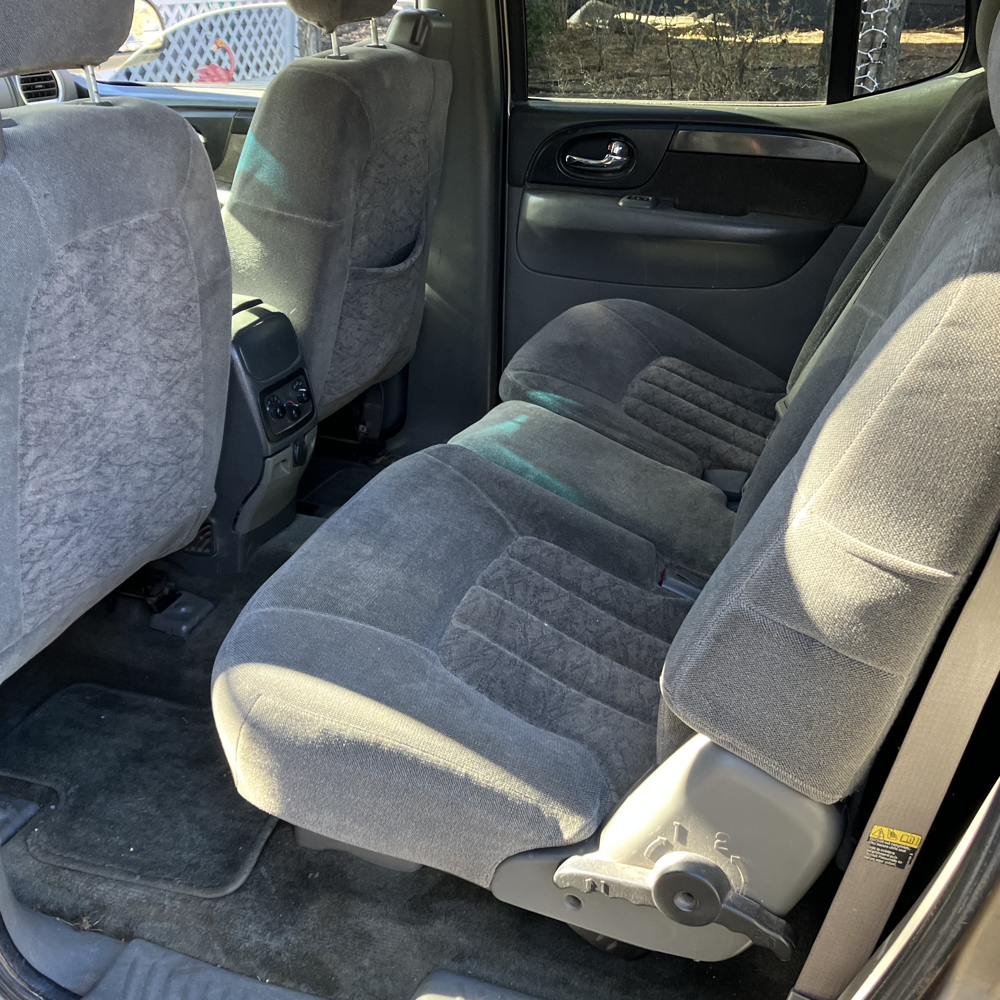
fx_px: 1177
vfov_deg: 46.0
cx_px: 538
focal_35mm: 36
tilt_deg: -25.8
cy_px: 532
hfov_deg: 46.0
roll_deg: -3.5
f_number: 1.8
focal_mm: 3.99
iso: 80
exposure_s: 1/68
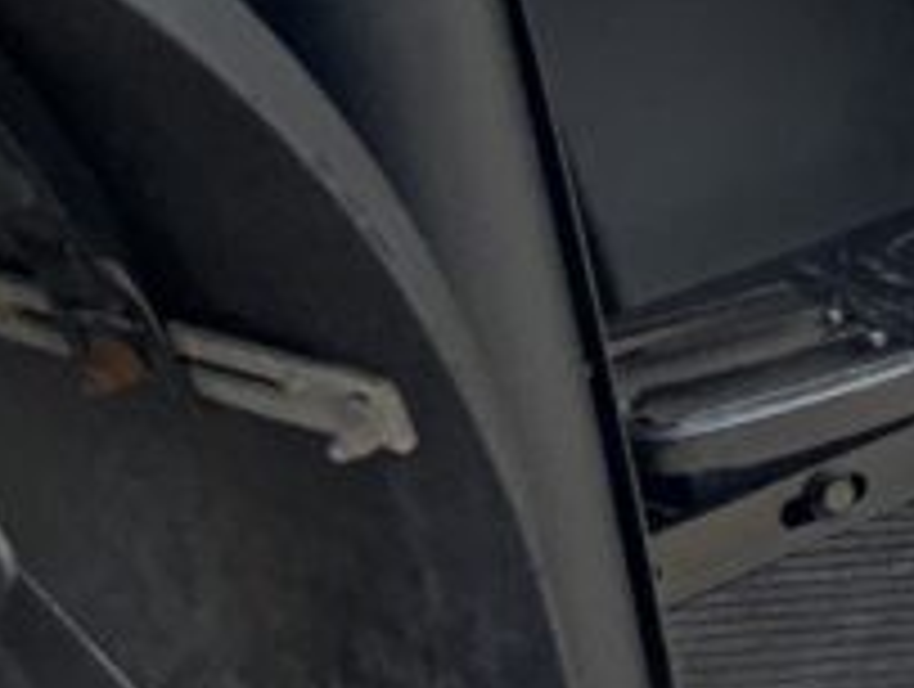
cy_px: -378
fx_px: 3862
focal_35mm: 146
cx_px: 1715
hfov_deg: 12.2
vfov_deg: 9.9
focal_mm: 3
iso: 16
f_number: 1.8
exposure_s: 1/997
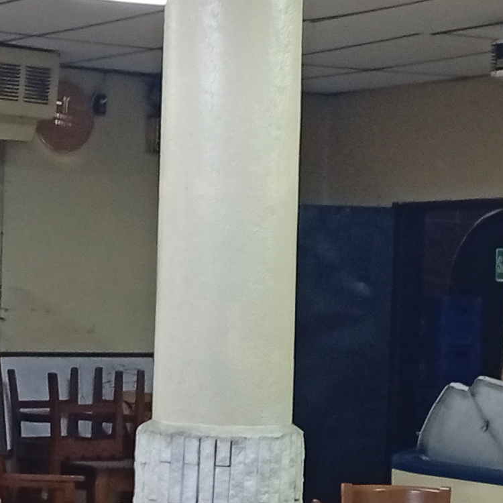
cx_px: 118
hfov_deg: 13.4
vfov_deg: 13.4
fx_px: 2137
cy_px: 402
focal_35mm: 130
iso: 586
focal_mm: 3.98
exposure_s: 1/20
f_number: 1.8
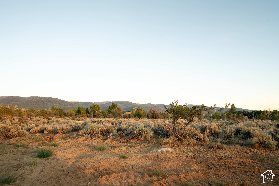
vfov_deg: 52.2
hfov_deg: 72.6
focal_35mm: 24
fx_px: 190
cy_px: 93
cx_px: 140
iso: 200
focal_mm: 24
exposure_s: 1/200
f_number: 4
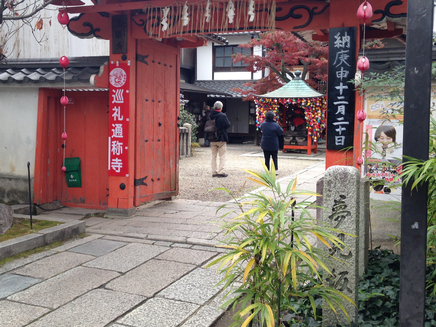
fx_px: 554
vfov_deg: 32.8
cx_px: 187
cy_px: 142
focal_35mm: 44
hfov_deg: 42.8
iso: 50
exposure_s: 1/238
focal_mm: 4.12
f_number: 2.4
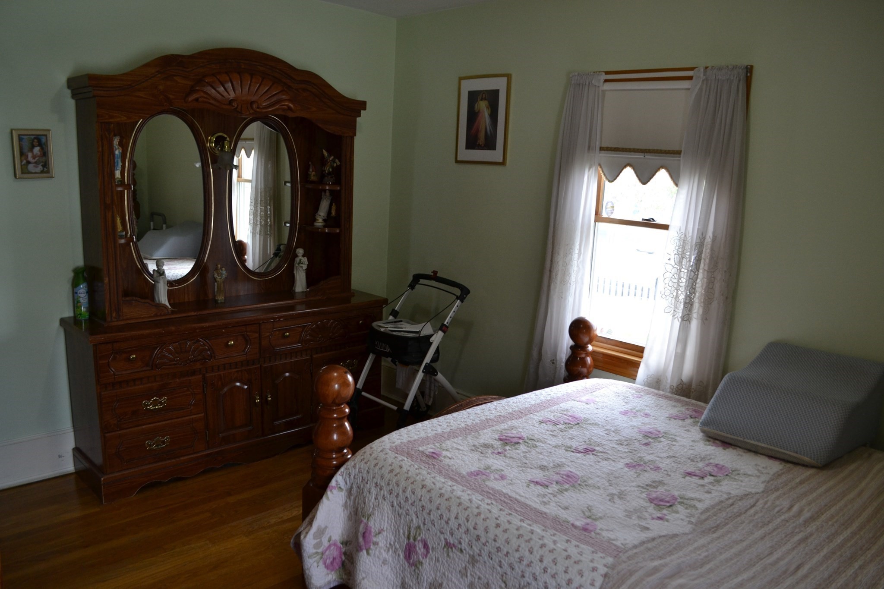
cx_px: 442
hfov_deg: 67.4
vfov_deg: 47.9
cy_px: 294
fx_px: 663
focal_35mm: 27
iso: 400
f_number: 4.5
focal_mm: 18
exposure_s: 1/80
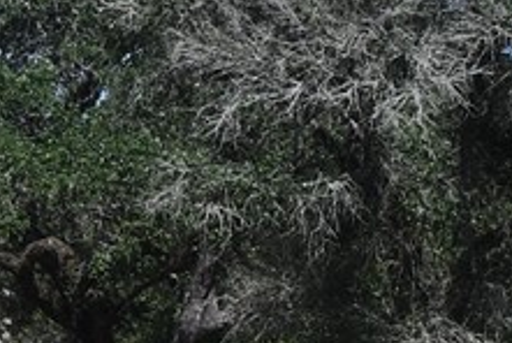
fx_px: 4329
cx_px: -167
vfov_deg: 4.5
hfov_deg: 6.7
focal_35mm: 304
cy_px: 112
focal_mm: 31
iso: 100
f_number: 9
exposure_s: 1/320
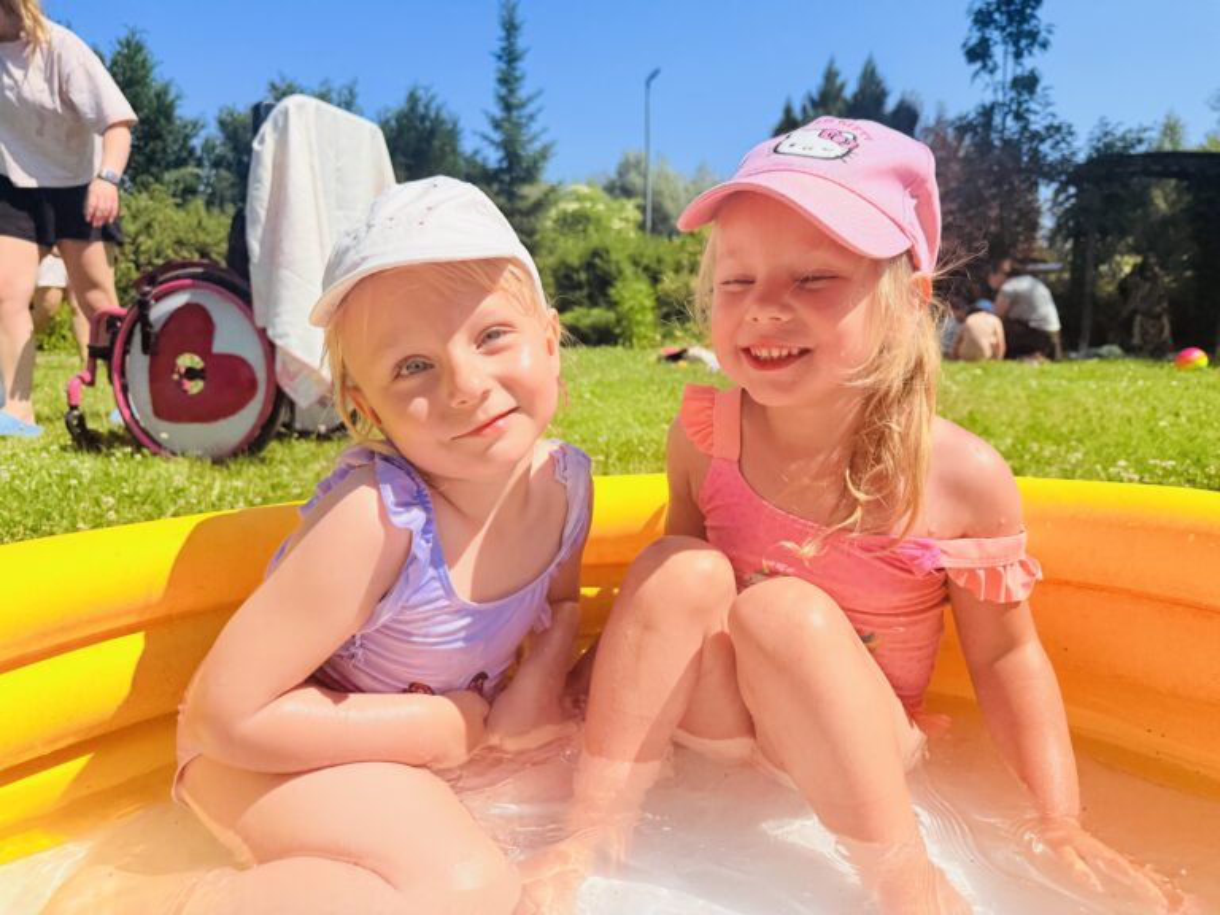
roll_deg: +0.3
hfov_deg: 71.6
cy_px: 458
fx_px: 846
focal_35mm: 24
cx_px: 610
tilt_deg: -10.7
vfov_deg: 56.8
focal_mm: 6.76
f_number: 1.78
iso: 80
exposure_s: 1/6173
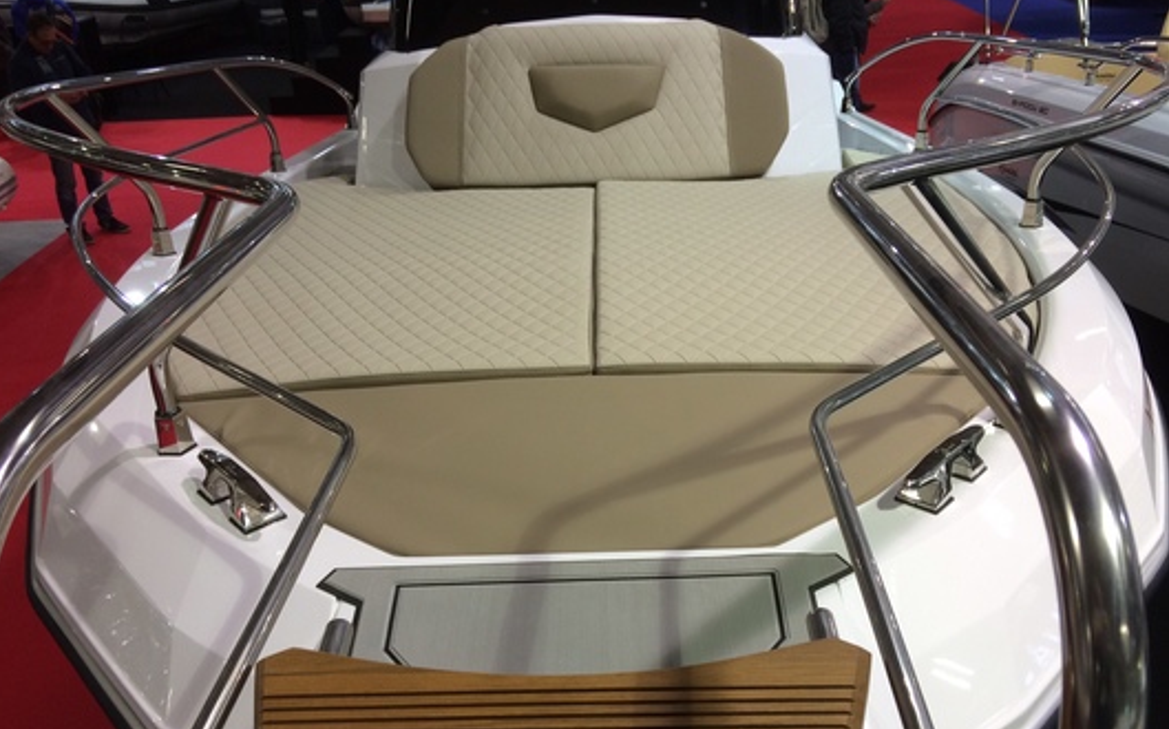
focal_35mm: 31
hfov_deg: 61.3
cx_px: 582
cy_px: 415
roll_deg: +0.7
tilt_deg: -31.1
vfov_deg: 40.5
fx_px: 987
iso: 64
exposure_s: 1/100
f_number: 2.2
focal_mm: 4.15
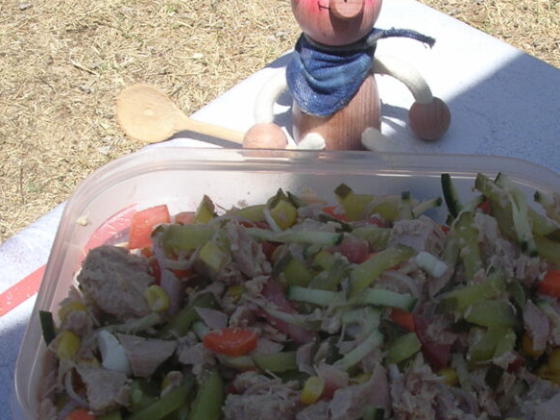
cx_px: 378
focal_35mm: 72
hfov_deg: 26.9
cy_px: 247
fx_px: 1165
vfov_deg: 20.4
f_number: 5.8
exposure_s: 1/283
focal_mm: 6.2
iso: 100
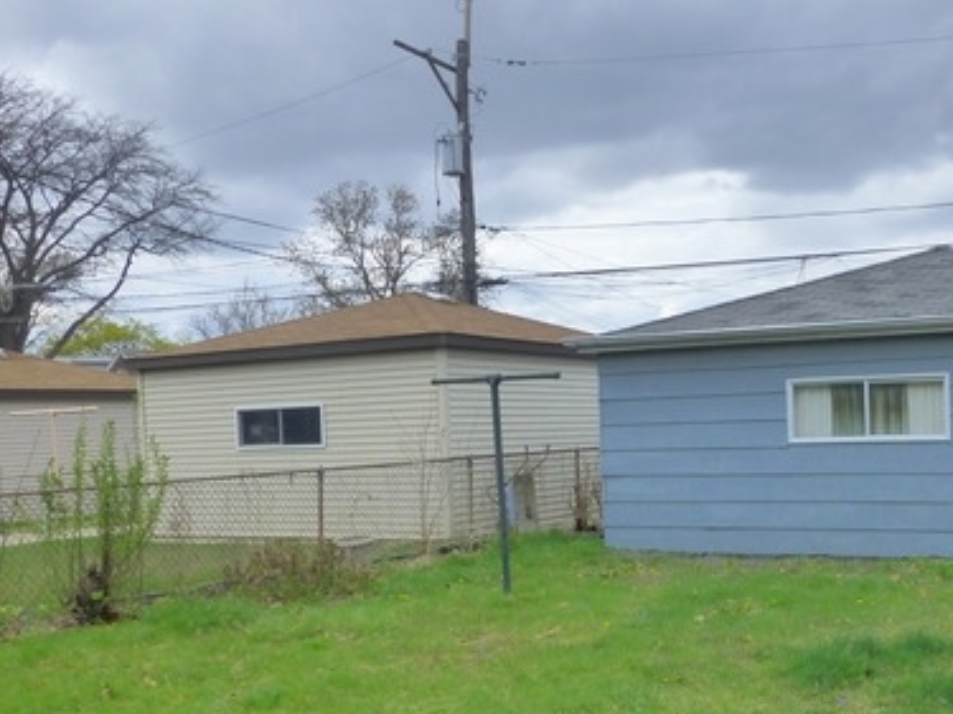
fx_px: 1128
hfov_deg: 44.6
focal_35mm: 41
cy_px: 465
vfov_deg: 34.8
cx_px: 691
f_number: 4
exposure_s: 1/400
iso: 400
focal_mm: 4.3
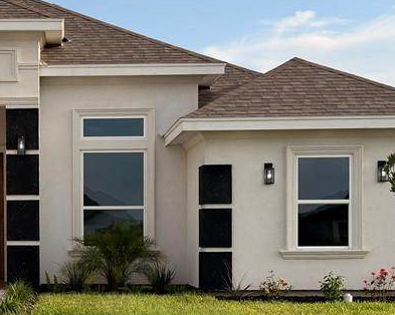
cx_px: 43
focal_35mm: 84
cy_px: 245
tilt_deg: -1.1
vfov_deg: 18.1
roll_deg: +0.0
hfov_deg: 22.2
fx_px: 982
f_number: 1.78
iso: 64
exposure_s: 1/3831
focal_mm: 6.76
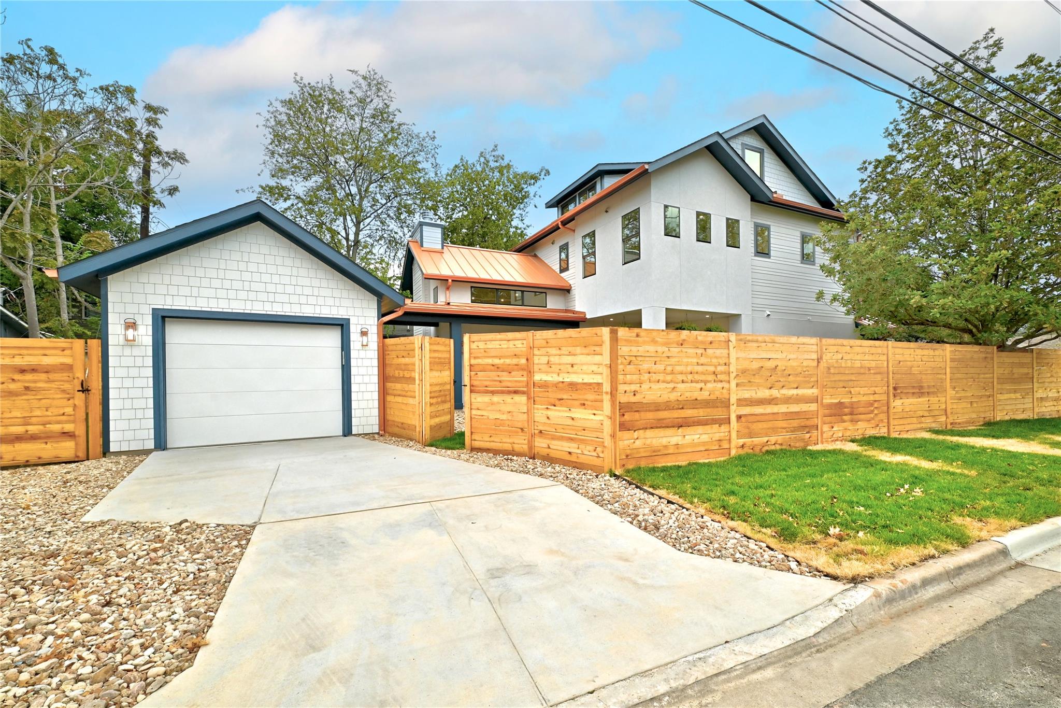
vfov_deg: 81.2
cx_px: 530
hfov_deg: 104.2
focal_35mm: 14
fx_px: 413
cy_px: 354
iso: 400
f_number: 10
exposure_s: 1/60
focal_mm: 14
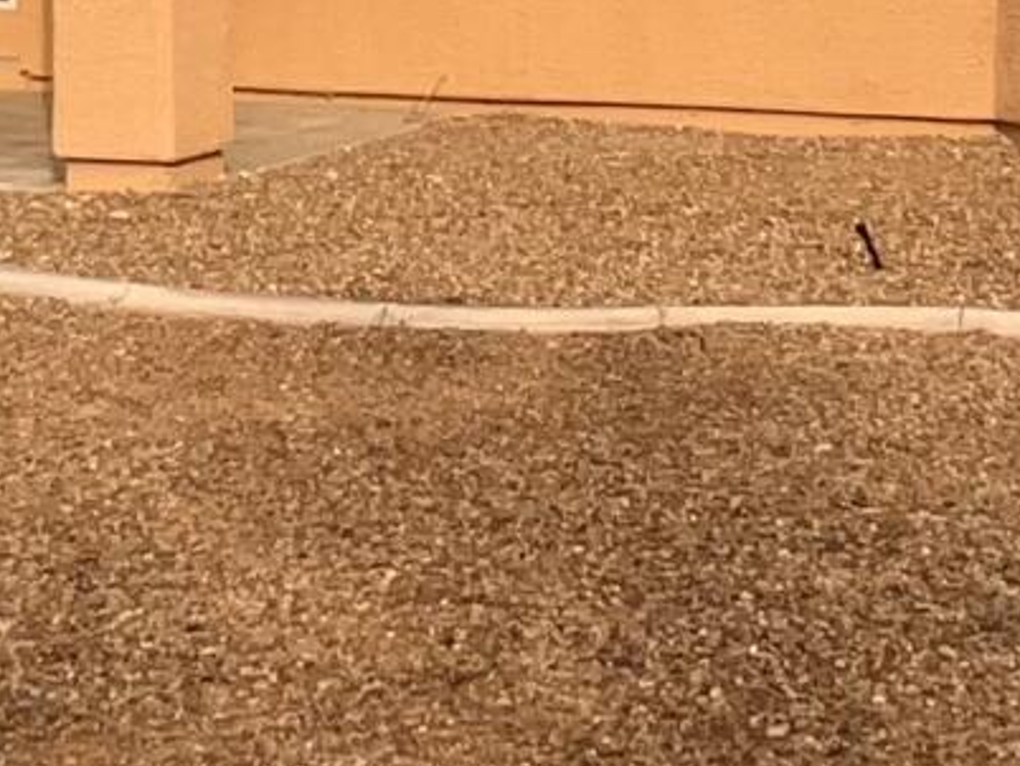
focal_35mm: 97
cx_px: 388
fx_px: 2860
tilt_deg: -0.2
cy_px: -238
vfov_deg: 14.6
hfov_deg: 20.2
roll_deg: +0.3
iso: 32
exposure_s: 1/1876
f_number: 1.8
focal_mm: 1.57
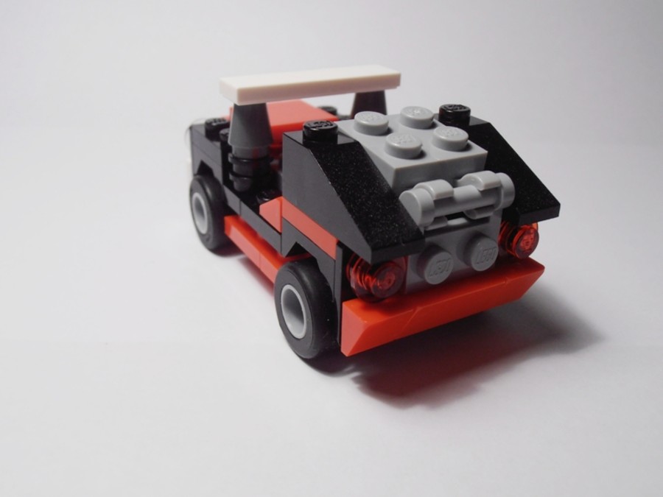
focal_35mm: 37
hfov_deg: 50.1
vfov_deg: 38.7
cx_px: 332
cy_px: 248
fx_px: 709
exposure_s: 1/60
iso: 80
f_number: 3.9
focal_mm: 6.61
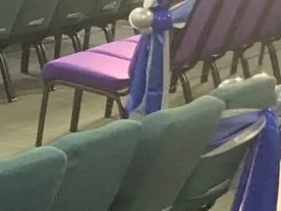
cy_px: 158
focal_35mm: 168
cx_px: -282
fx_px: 1364
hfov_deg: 10.7
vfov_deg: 8.8
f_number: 1.8
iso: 200
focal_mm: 3
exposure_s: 1/60
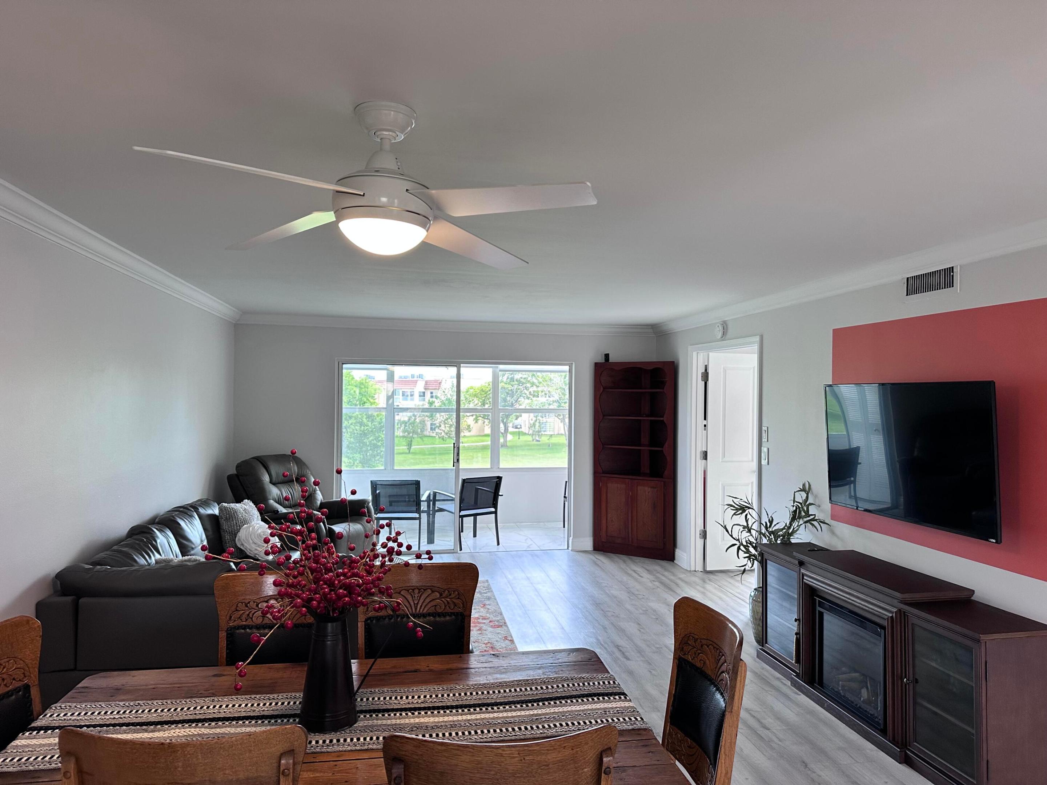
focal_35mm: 24
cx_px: 524
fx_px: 726
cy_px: 392
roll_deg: +0.1
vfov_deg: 56.8
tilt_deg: -0.1
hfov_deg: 71.6
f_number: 1.78
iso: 160
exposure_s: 1/120
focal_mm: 6.86
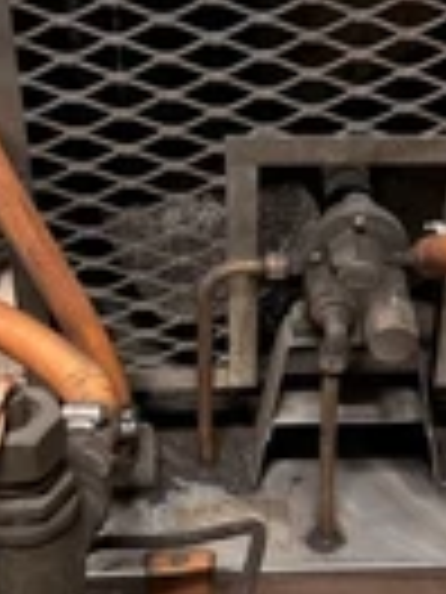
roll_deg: -2.0
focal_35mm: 73
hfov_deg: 20.0
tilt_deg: -34.3
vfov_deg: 26.7
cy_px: 256
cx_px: 329
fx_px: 1254
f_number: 1.78
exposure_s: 1/60
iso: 160
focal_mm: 6.86
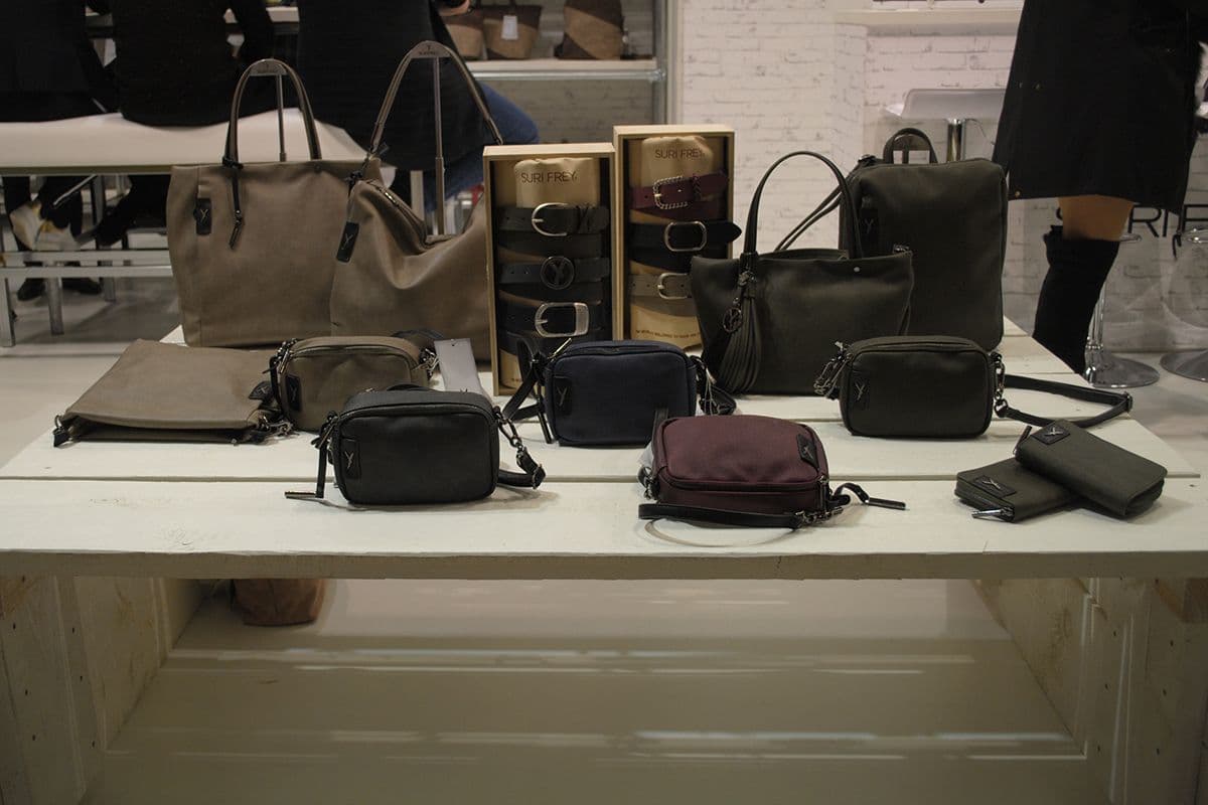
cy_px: 402
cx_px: 604
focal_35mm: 36
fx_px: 1208
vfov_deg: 36.9
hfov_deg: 53.1
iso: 200
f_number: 4
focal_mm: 24
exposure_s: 1/160
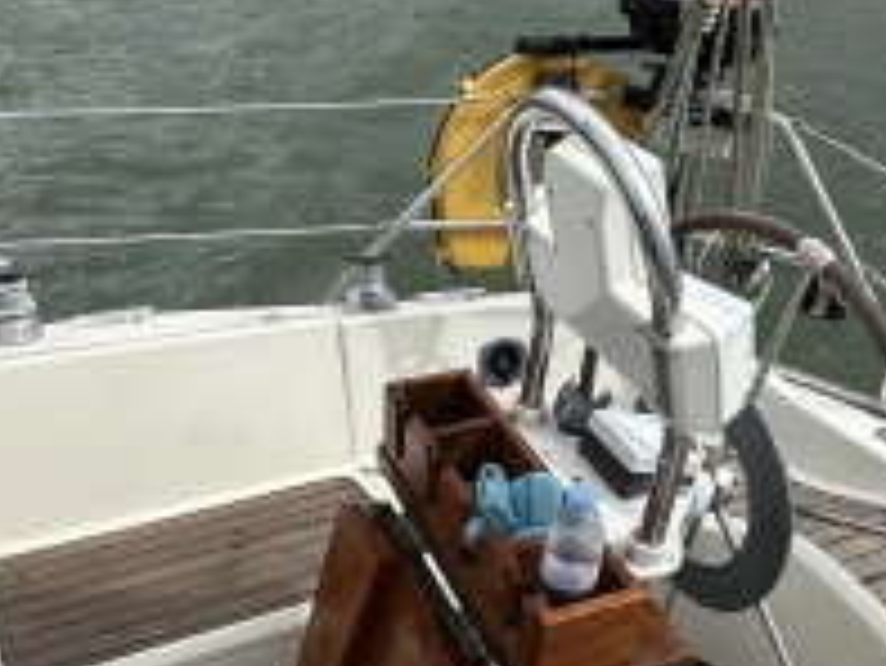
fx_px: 999
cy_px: 439
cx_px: 427
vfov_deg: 36.5
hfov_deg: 47.8
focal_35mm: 39
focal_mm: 2.22
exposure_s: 1/2564
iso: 50
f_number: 2.2
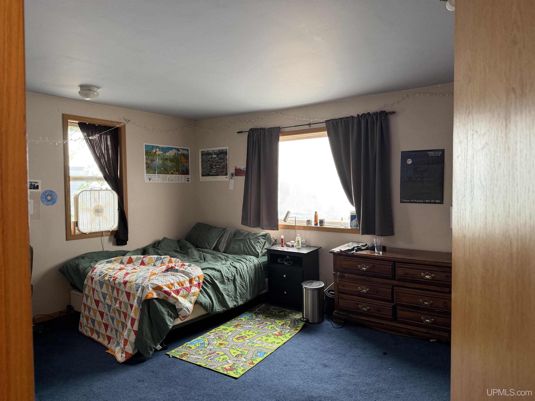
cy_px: 200
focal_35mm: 24
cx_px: 268
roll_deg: +0.3
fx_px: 371
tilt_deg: -0.7
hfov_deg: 71.6
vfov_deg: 56.8
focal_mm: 6.76
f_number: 1.78
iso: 200
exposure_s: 1/60
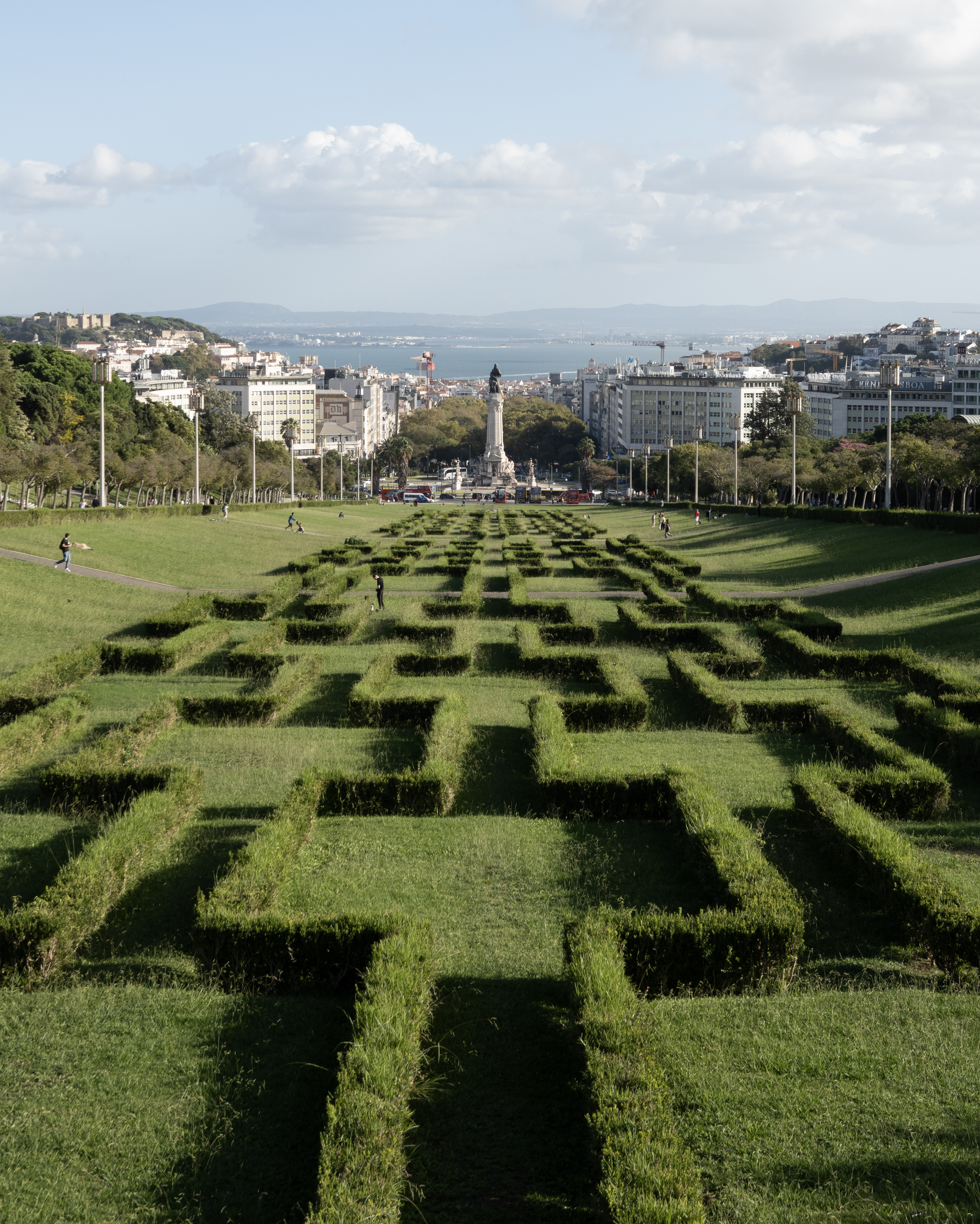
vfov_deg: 29.1
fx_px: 2356
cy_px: 489
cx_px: 484
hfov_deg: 23.5
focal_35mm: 65
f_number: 5.6
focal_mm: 21.12
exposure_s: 1/250
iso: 100
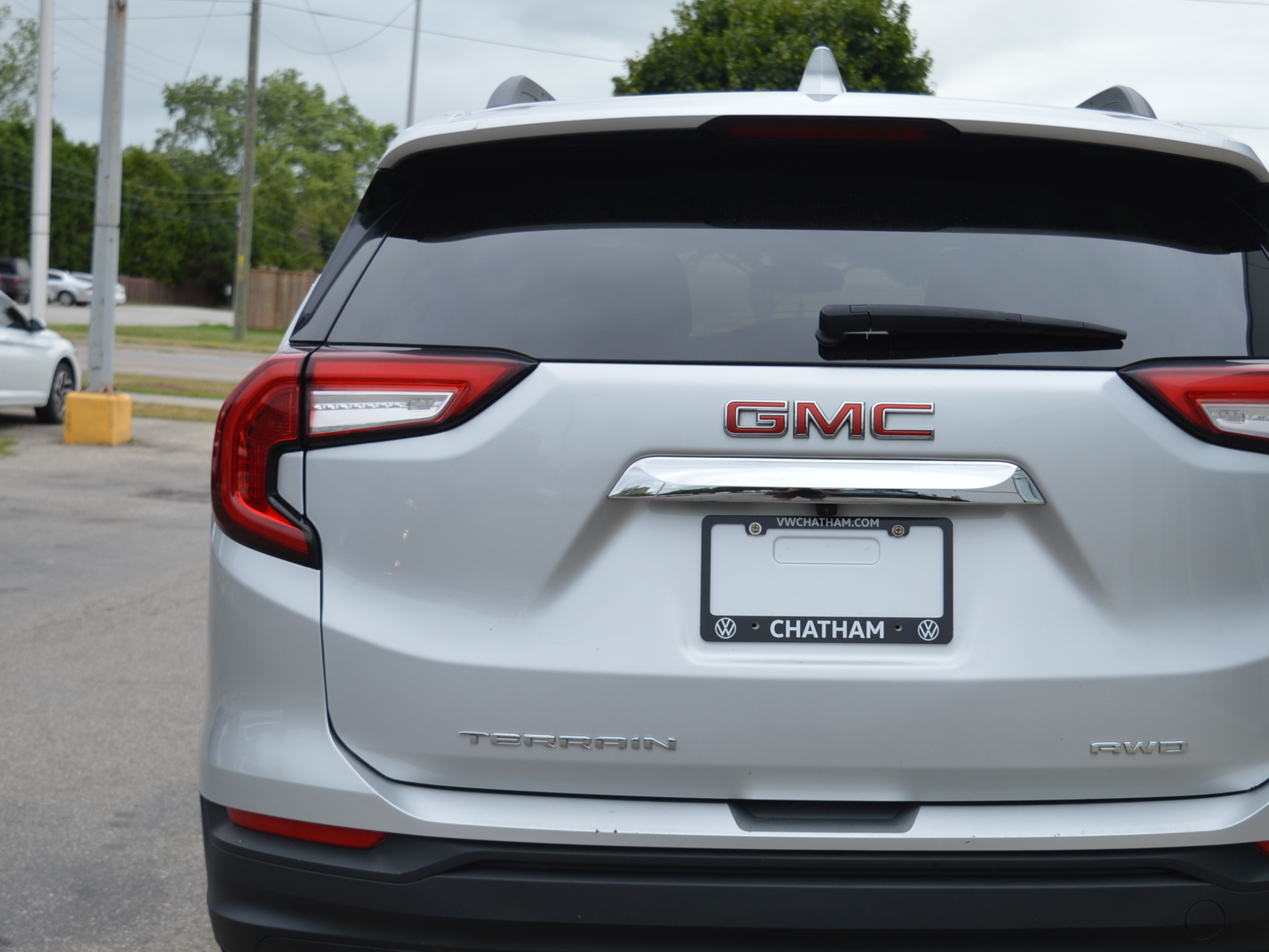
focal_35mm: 59
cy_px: 572
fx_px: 2163
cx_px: 800
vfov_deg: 24.8
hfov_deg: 32.5
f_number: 5.6
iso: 100
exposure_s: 1/125
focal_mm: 30
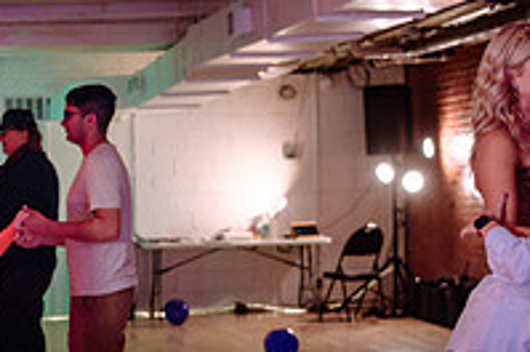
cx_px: -27
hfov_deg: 17.9
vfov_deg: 12.3
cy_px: 255
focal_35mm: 111
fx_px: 1632
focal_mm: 38
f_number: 4.5
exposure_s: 1/100
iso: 800
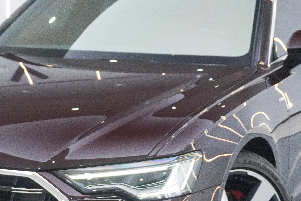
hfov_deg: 17.1
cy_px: 142
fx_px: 978
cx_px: 7
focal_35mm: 117
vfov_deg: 11.7
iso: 2000
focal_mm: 39
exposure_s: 1/100
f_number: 6.3
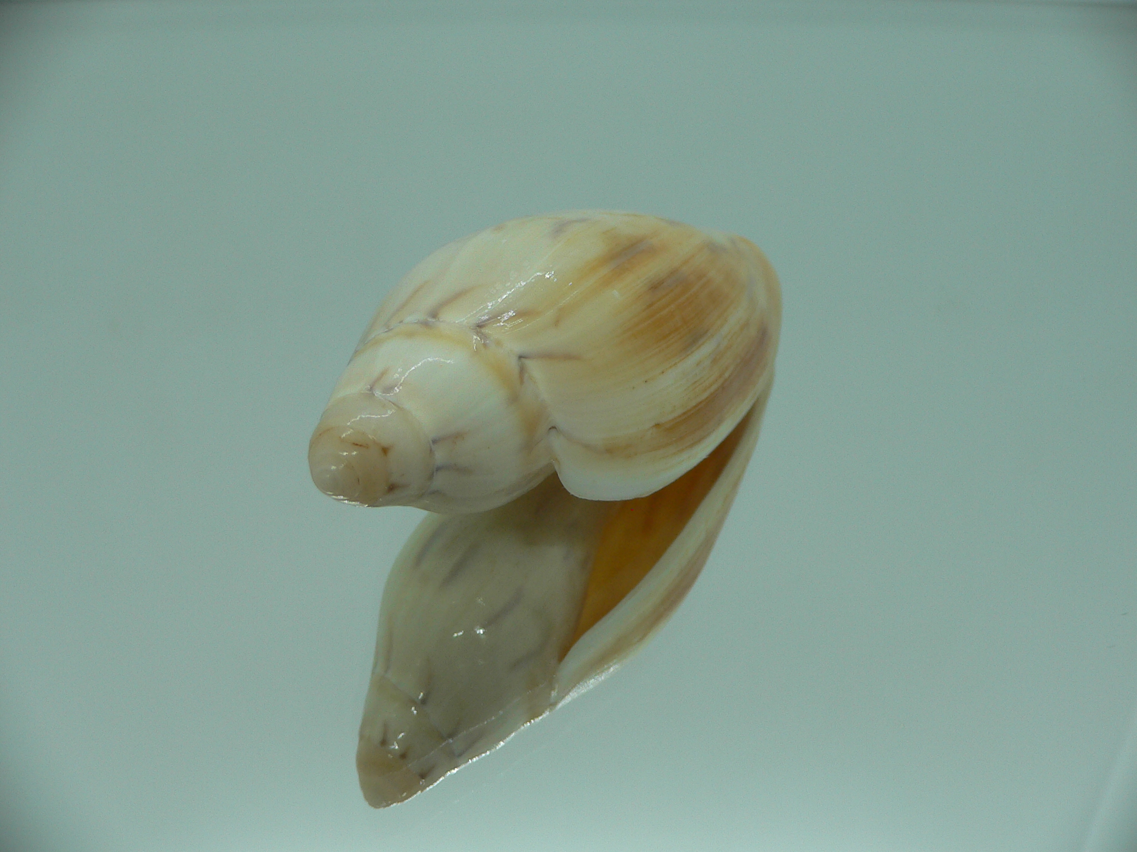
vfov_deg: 40.7
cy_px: 426
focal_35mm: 35
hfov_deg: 52.6
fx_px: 1150
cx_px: 568
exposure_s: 1/80
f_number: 2.8
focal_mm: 4.6
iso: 80
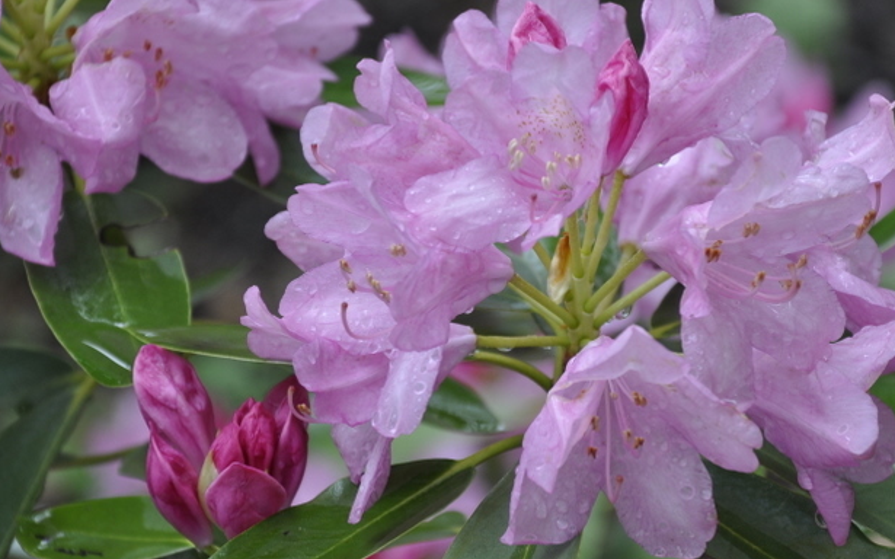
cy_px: 281
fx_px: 5088
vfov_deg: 6.3
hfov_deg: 10.0
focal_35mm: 209
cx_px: 557
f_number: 5.6
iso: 360
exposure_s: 1/125
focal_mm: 105
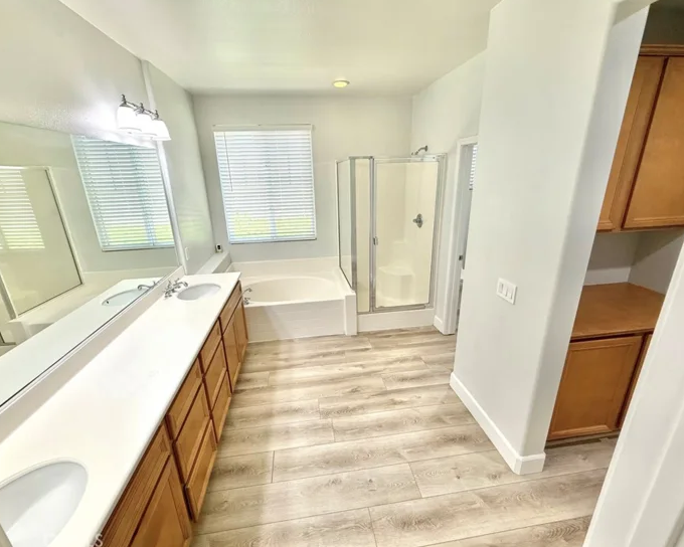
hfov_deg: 96.8
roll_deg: +1.2
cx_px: 340
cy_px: 269
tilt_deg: -17.9
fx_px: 304
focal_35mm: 15
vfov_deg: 84.0
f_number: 2.2
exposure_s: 1/120
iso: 80
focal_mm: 2.22
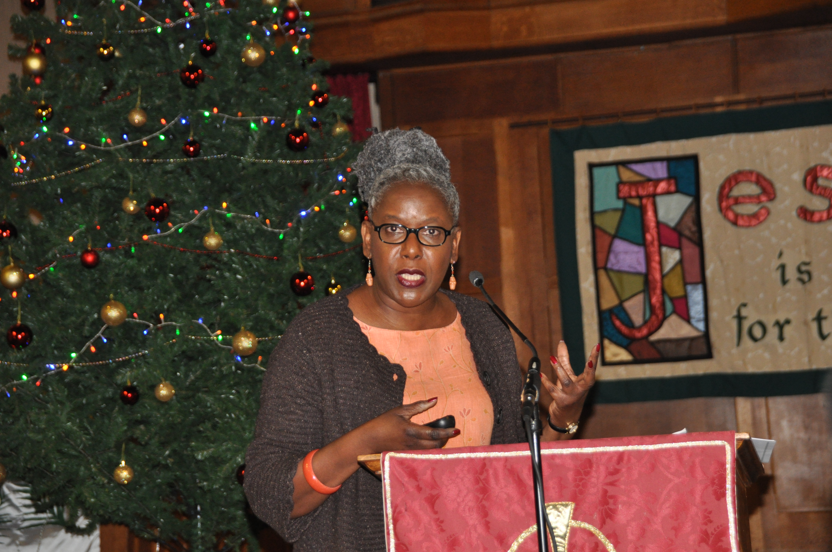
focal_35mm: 135
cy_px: 276
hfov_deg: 15.2
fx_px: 3116
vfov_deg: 10.1
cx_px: 416
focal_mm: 90
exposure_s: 1/60
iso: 800
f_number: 5.3
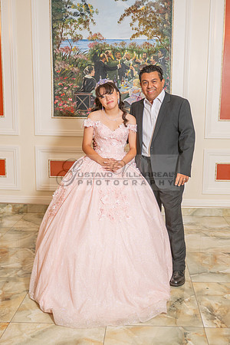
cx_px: 135
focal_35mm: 39
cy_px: 162
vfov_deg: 49.8
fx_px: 371
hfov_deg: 34.3
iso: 320
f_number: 2.8
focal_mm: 24
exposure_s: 1/200
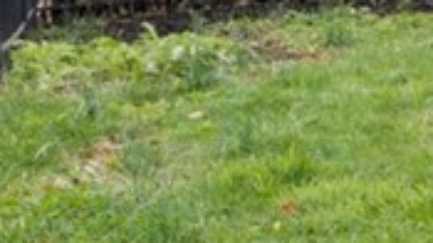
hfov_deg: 14.6
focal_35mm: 104
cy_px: -30
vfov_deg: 11.4
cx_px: 997
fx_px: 1193
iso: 400
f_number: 8
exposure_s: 1/125
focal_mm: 16
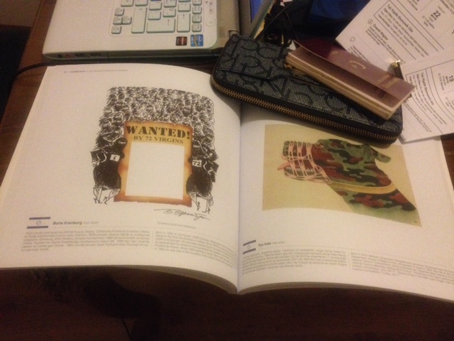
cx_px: 227
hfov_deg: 52.6
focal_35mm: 35
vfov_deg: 40.7
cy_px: 170
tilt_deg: -59.8
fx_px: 459
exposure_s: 1/15
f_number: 2.4
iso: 500
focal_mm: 4.28
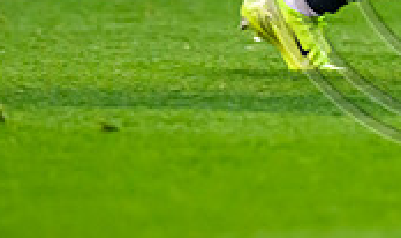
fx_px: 15820
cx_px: 524
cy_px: -20
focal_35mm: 1469
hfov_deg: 1.5
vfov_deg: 0.9
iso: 8000
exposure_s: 1/1600
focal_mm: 400
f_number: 4
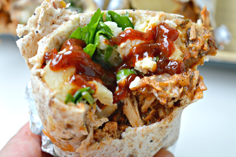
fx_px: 540
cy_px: 78
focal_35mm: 82
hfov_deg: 24.6
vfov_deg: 16.5
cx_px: 118
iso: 100
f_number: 5.6
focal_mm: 55
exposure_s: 1/20
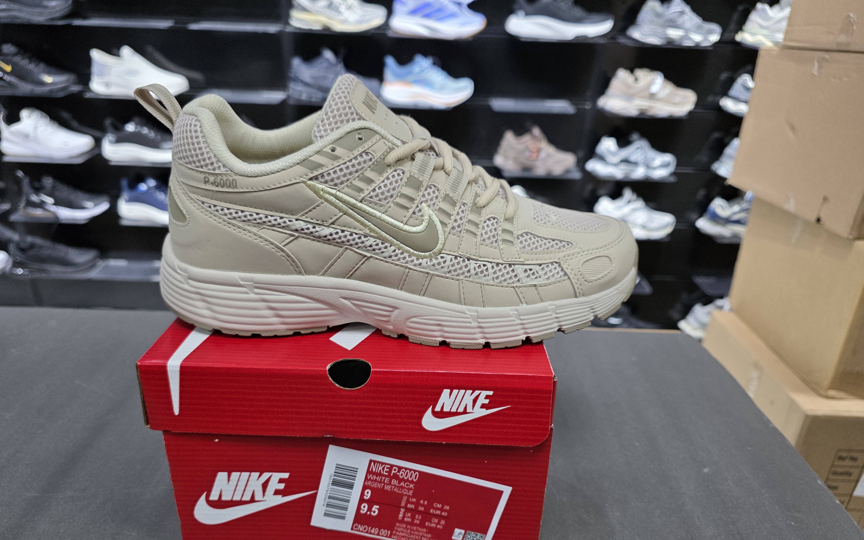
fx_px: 589
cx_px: 423
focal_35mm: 25
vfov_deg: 49.1
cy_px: 308
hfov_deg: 72.5
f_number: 1.7
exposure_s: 1/180
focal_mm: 6.3
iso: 200
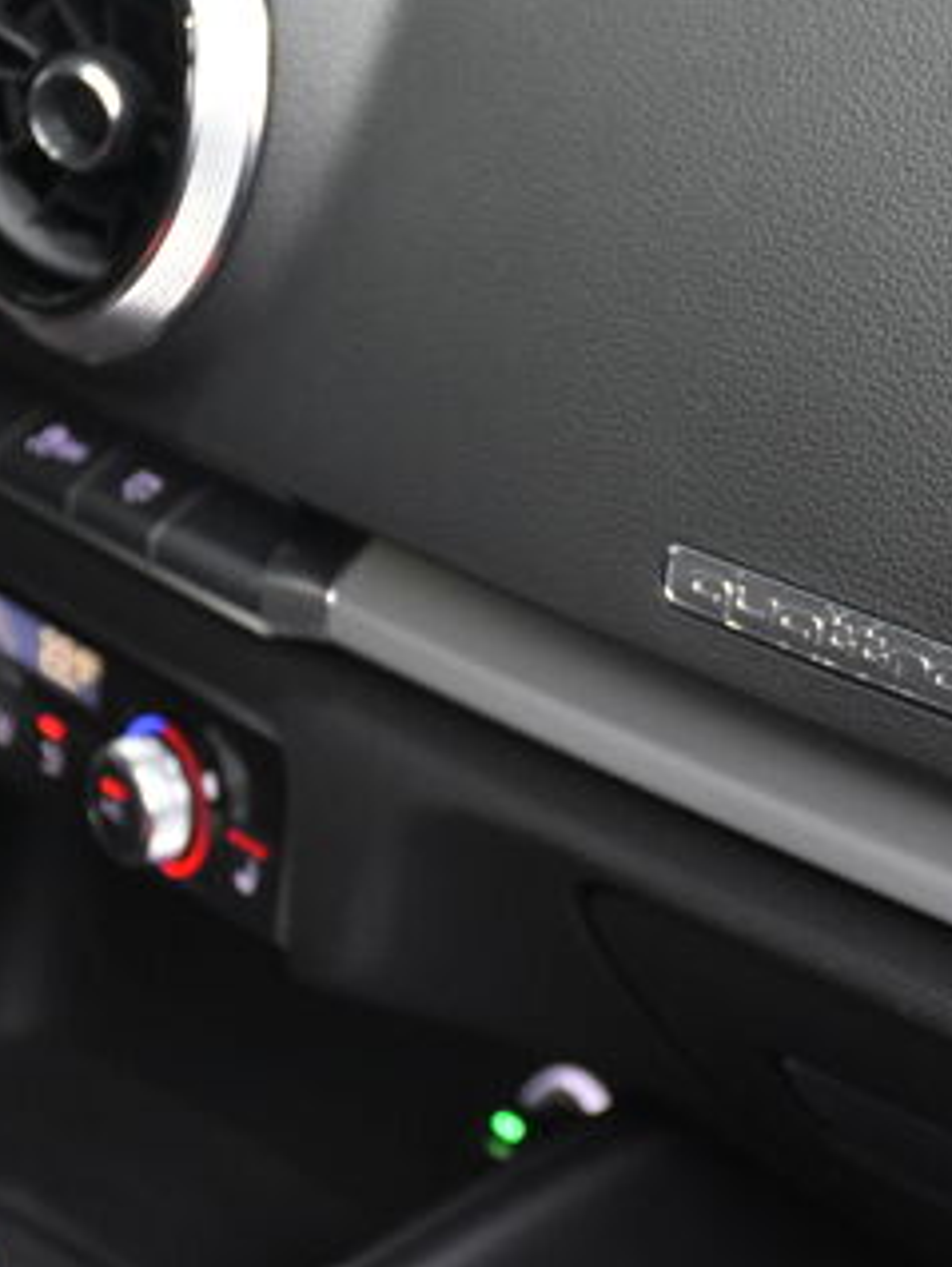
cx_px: 713
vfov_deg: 16.1
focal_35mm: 122
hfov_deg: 12.1
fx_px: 4468
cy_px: 635
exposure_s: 1/60
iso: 3600
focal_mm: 56
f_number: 4.8
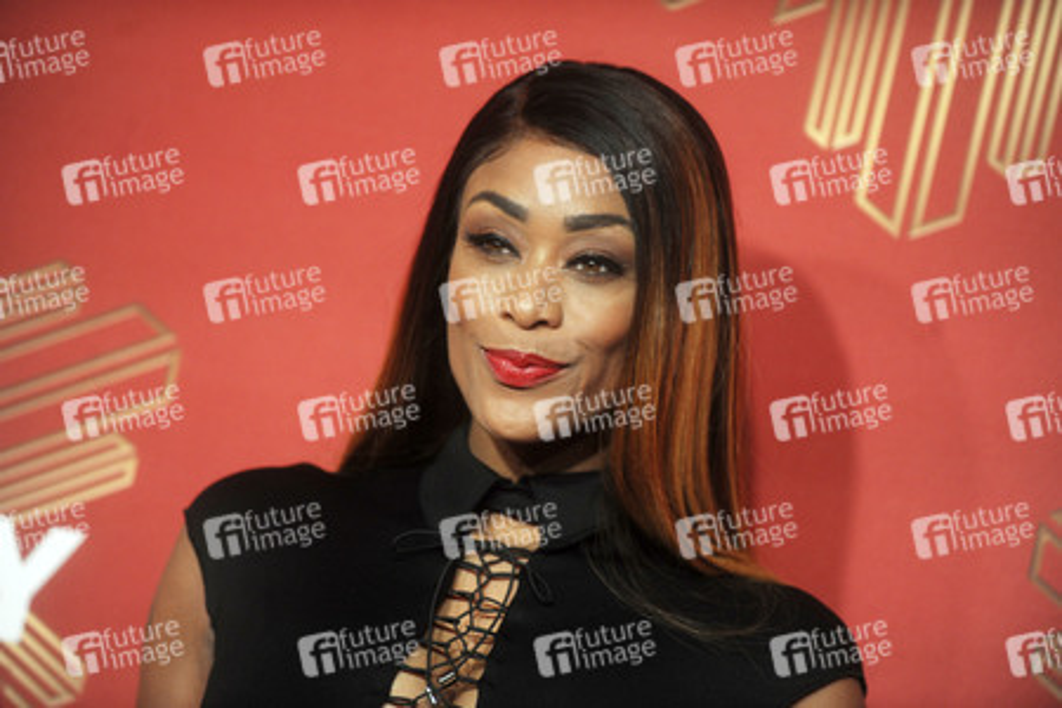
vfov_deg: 7.2
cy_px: 354
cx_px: 531
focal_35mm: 190
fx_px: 5605
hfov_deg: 10.8
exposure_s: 1/500
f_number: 3.5
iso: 1600
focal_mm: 190
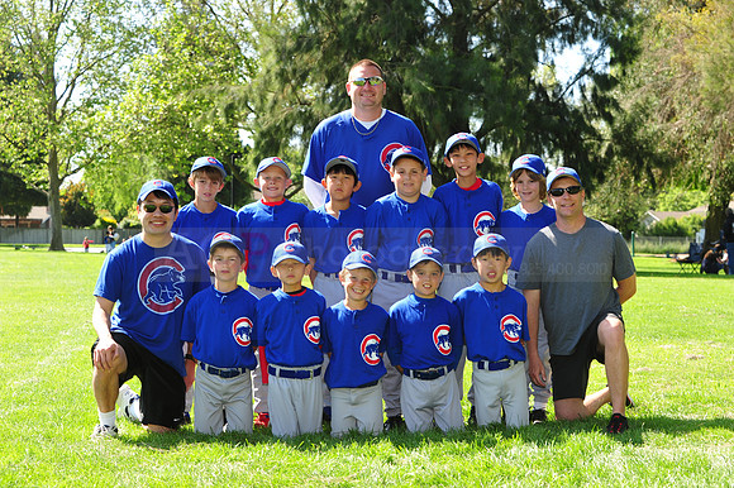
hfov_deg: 25.4
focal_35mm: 80
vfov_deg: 17.0
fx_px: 1630
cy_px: 244
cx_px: 367
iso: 200
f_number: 8
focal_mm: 80
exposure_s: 1/160
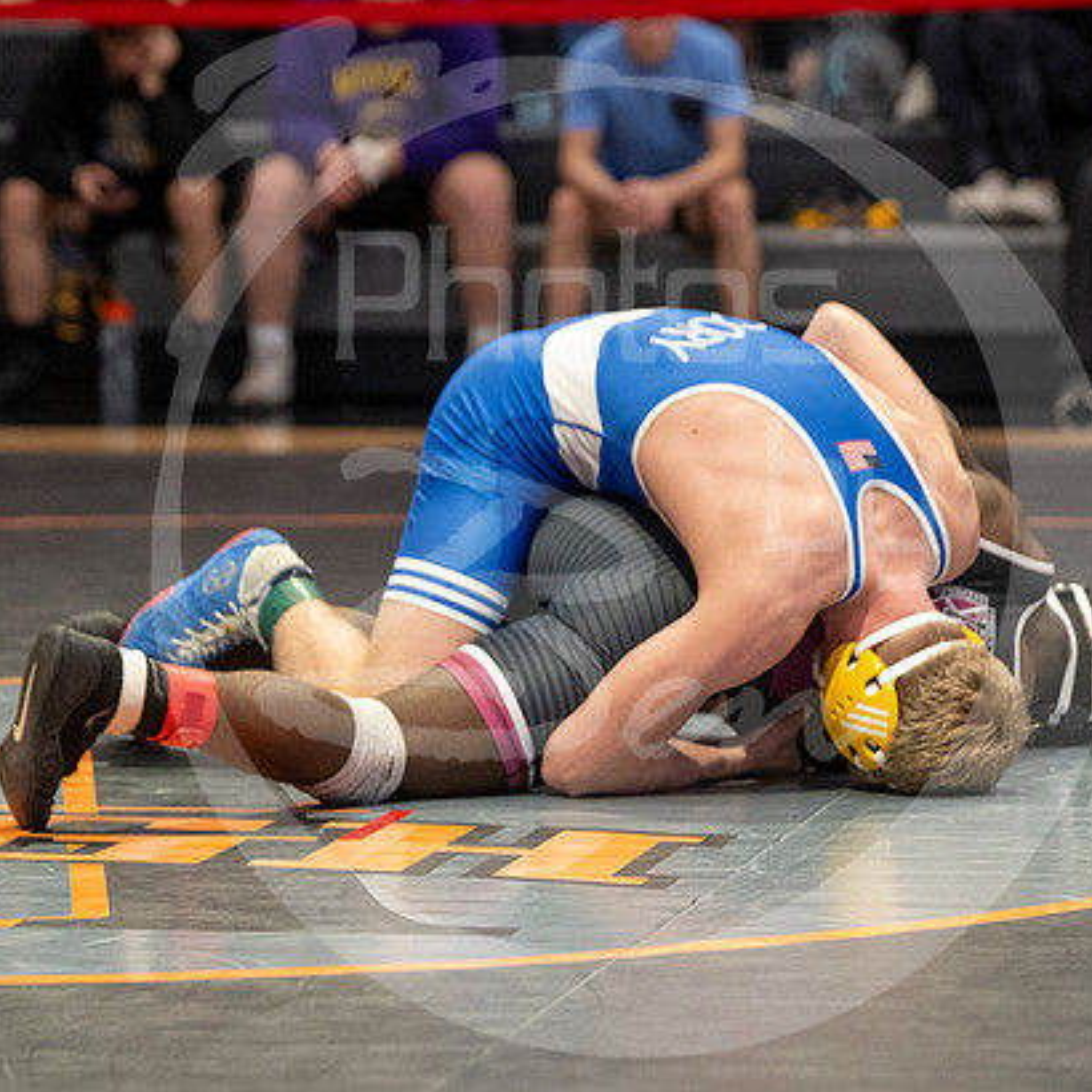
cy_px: 842
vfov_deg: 9.0
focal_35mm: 195
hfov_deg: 9.0
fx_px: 6960
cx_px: 562
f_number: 2.8
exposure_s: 1/1000
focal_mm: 86
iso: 3200
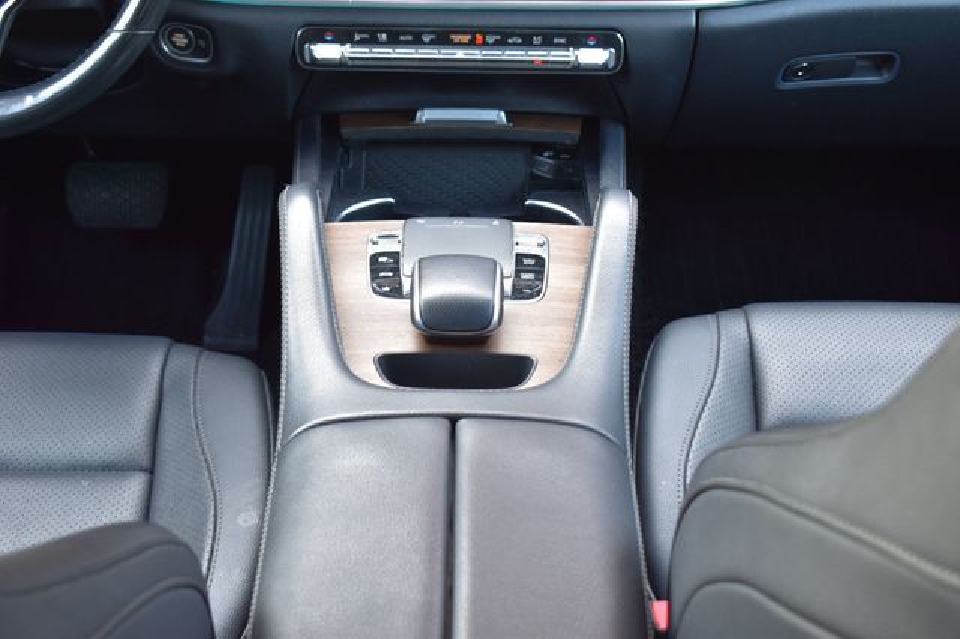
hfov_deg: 37.9
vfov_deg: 25.7
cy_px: 320
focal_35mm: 52
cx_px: 480
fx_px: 1399
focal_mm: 35
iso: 500
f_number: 6.3
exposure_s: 1/15
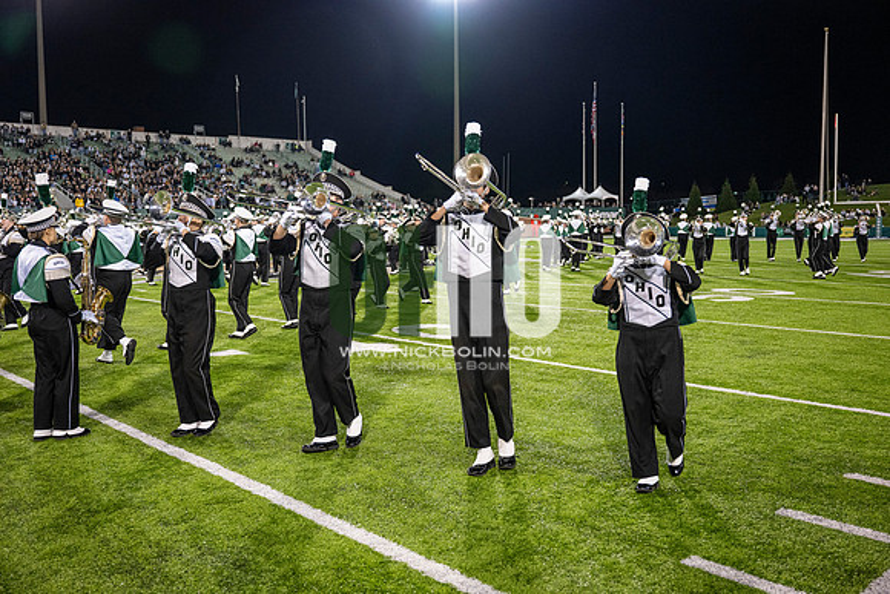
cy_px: 297
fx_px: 816
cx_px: 445
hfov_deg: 57.2
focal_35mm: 33
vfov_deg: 40.0
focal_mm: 33
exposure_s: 1/500
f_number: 3.2
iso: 1250
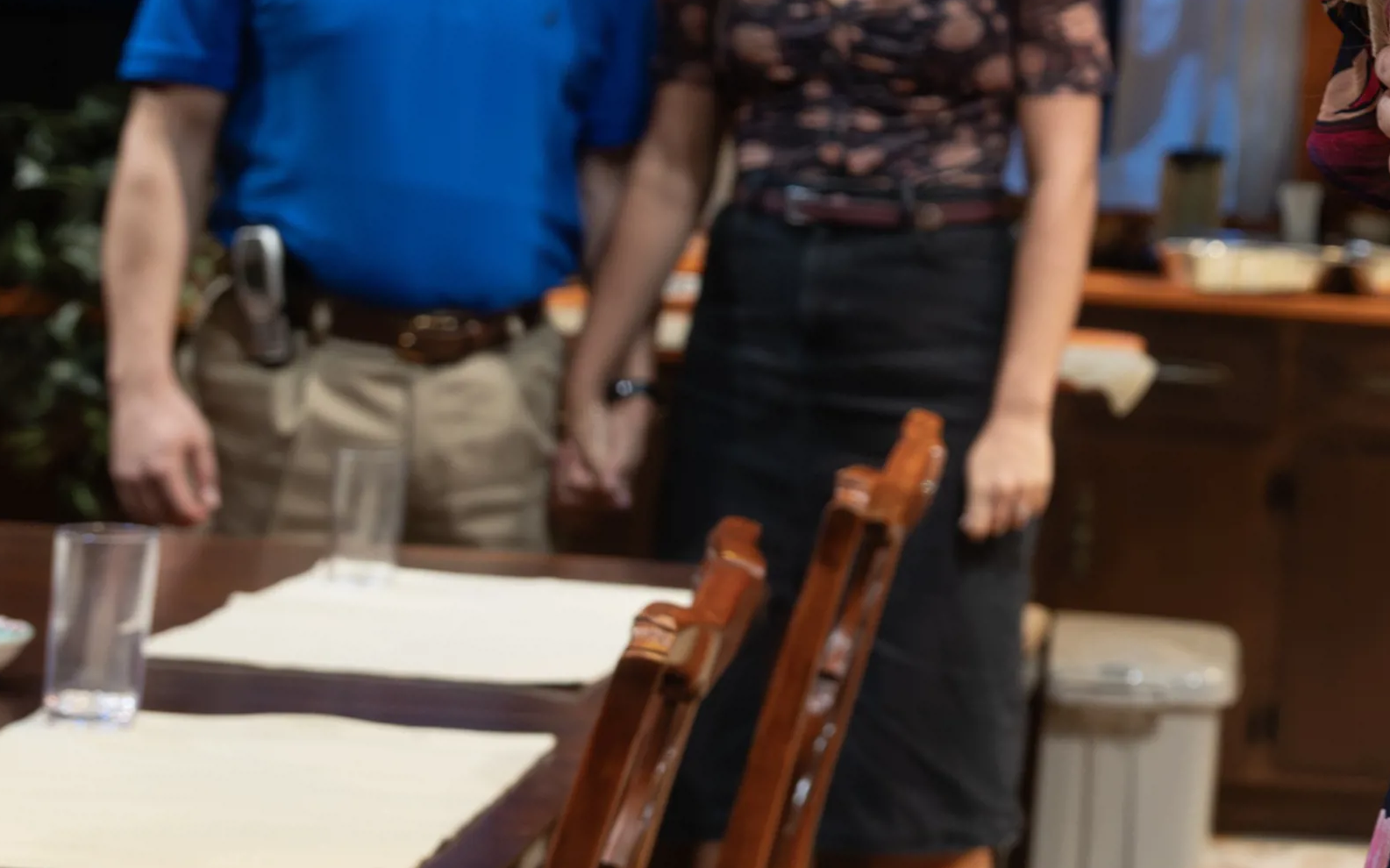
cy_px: 38
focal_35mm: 105
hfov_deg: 18.8
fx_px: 3977
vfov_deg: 12.3
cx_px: 1643
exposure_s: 1/320
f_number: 4
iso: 1000
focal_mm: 40
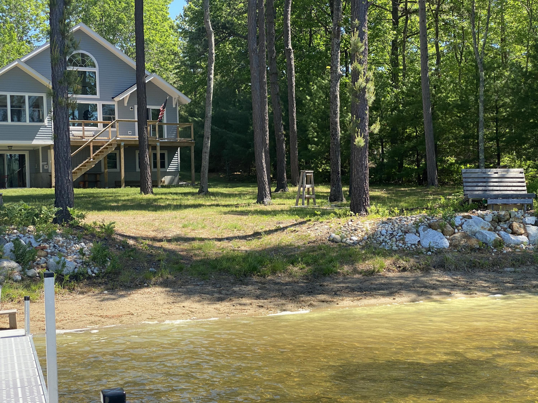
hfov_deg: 36.8
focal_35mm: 52
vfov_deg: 28.0
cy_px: 202
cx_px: 269
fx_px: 808
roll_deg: +1.5
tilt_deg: -1.1
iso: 20
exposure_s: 1/527
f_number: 2
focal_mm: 6
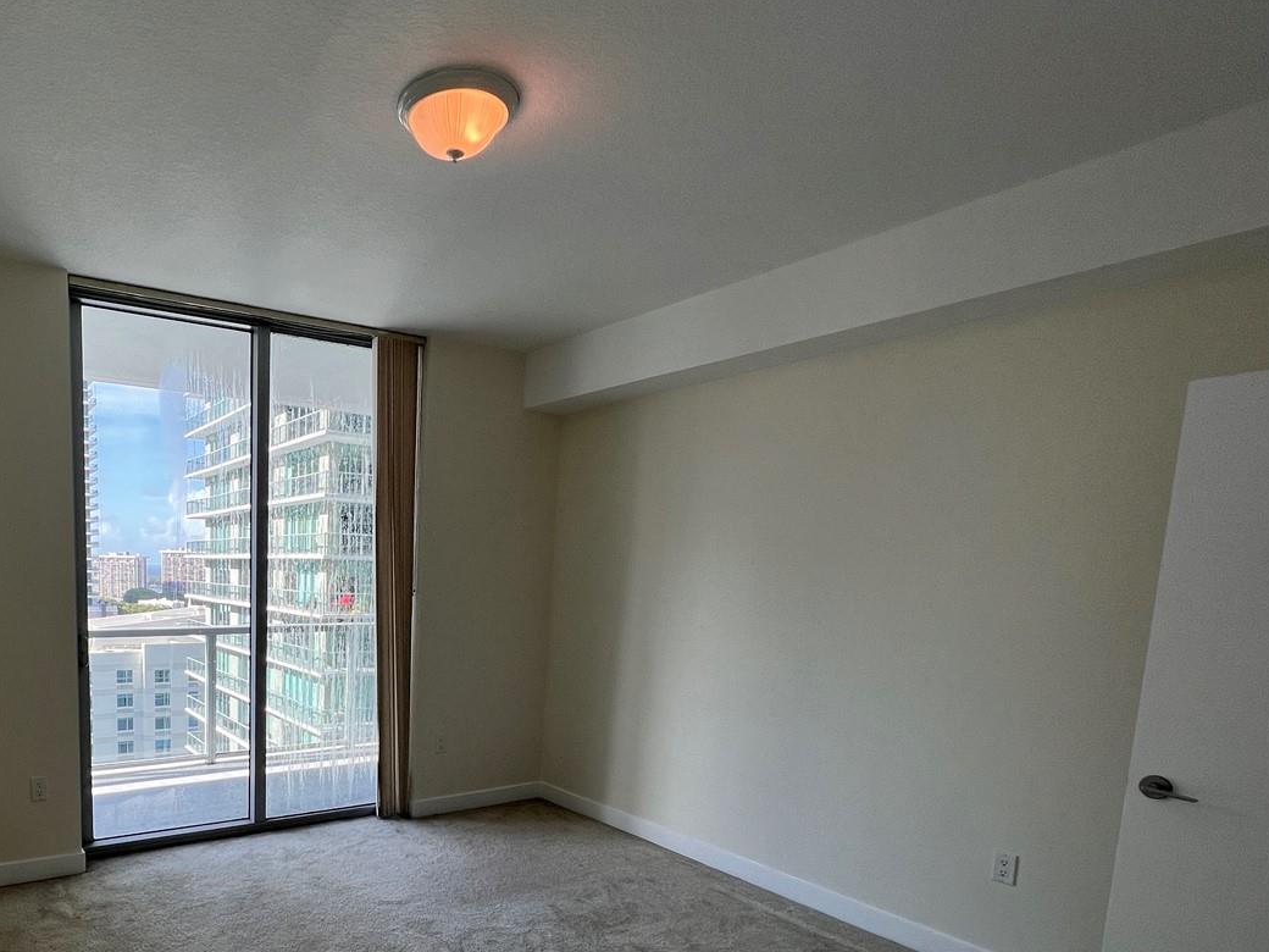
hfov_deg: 76.9
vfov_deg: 63.5
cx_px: 349
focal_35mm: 20
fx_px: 733
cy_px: 669
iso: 32
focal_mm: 1.57
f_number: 1.8
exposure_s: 1/235
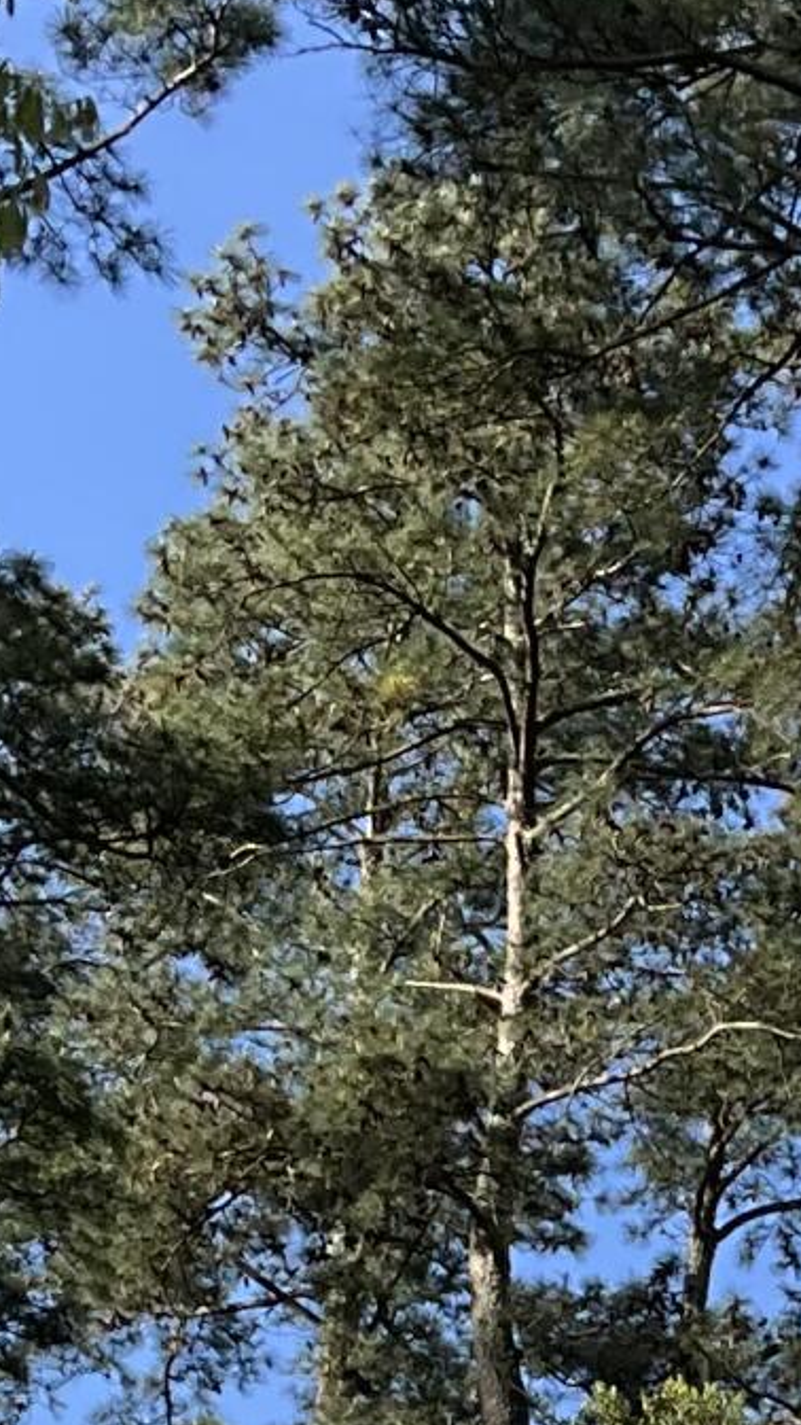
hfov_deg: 8.4
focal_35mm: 141
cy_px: 1966
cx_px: 1233
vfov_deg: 14.5
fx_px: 5324
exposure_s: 1/855
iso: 25
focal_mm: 3
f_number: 1.8
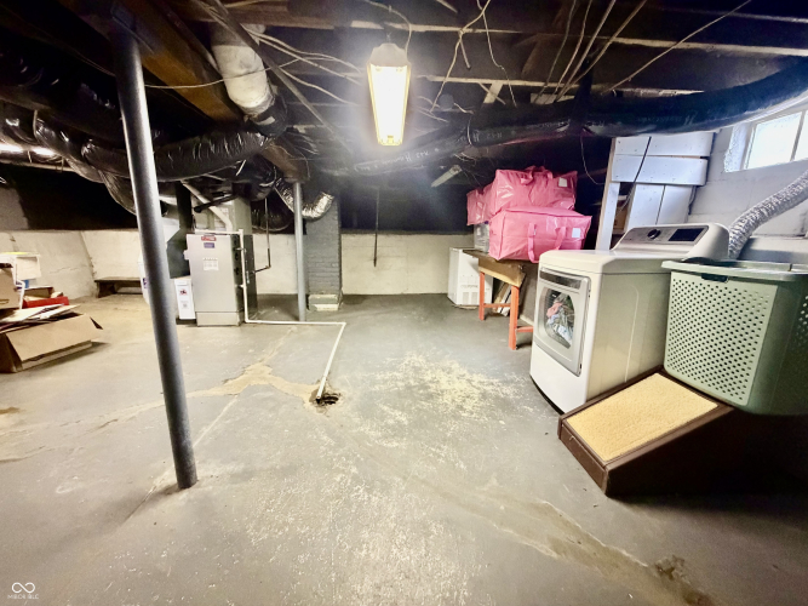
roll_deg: -1.7
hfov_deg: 102.1
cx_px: 404
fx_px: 327
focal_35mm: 14
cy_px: 303
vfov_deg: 85.7
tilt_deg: -12.8
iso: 1250
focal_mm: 2.22
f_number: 2.2
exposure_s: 1/60
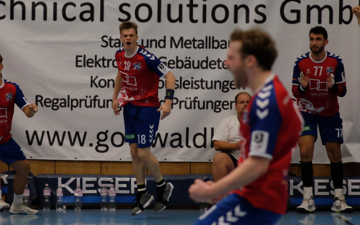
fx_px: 2041
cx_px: 128
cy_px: 101
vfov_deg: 6.3
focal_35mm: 208
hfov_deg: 10.1
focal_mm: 85
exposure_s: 1/1000
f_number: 2.5
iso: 4000
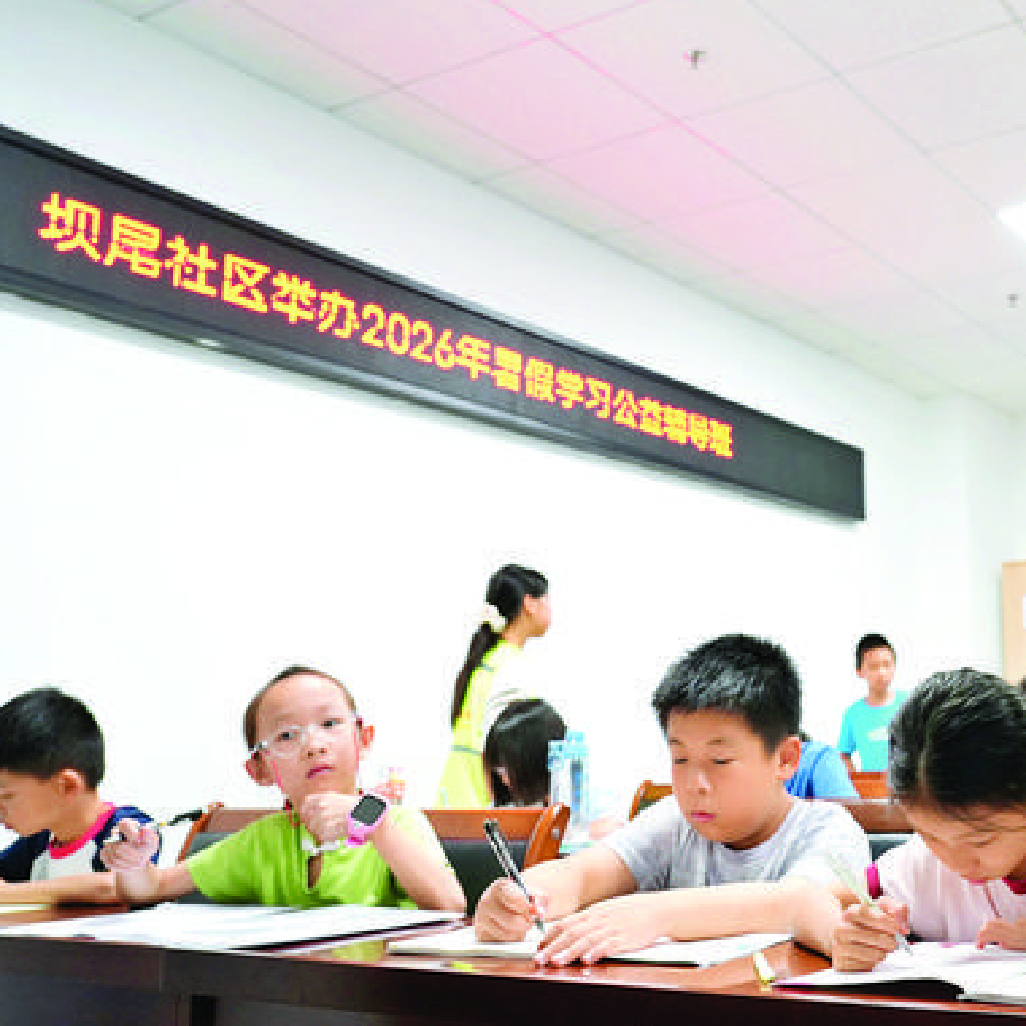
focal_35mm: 38
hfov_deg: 40.2
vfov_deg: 43.9
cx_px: 942
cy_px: 516
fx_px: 1274
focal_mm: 24
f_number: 4
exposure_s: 1/100
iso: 3200
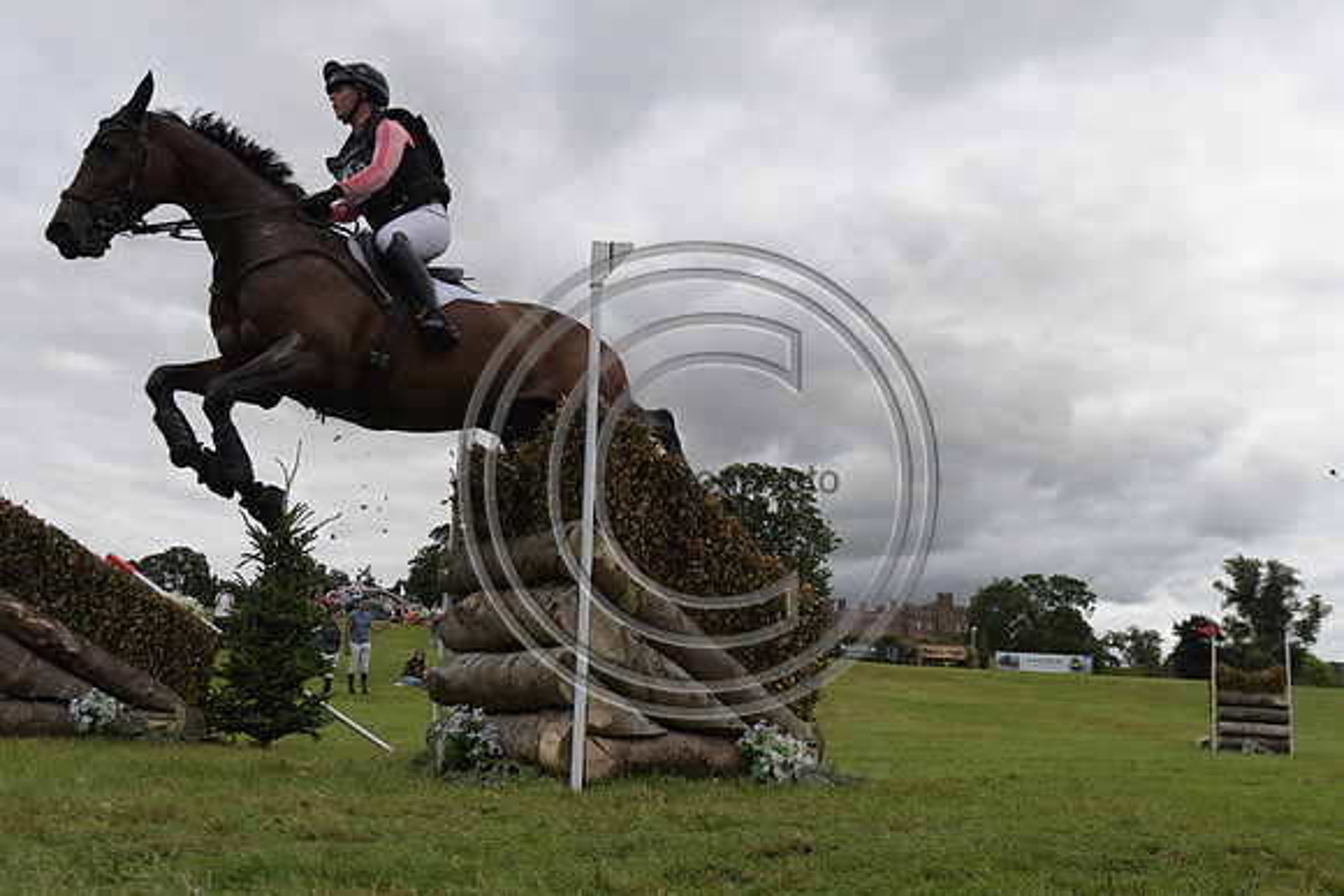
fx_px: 1232
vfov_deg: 40.0
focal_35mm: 33
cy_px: 448
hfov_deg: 57.2
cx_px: 672
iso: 720
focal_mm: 22
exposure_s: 1/4000
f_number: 5.6
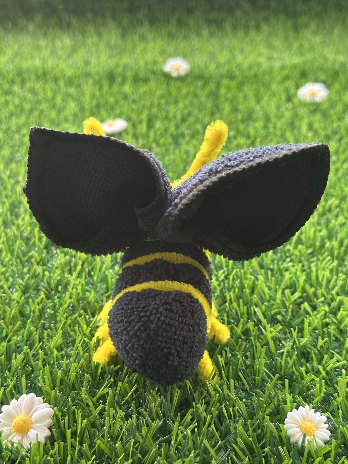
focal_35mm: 48
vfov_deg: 39.7
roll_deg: +2.4
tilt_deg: -29.4
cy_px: 232
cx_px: 174
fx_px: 643
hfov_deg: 30.3
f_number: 1.78
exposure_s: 1/60
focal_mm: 6.86
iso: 80
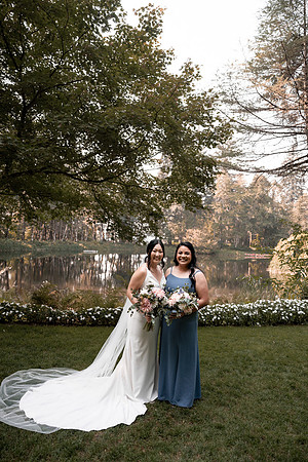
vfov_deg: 73.7
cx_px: 154
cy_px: 231
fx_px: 308
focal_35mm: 24
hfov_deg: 53.1
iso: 250
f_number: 2.8
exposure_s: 1/640
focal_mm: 24
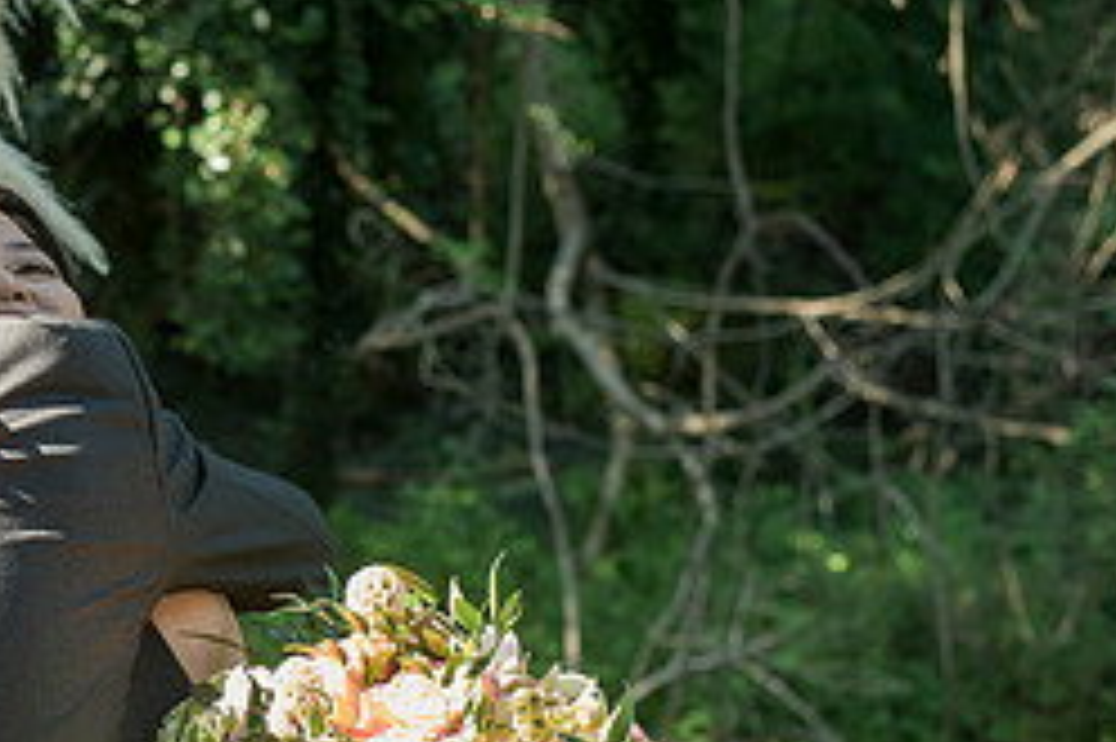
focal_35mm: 117
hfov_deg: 16.9
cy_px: 290
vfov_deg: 11.7
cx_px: -112
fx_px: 3624
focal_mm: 50
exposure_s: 1/320
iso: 1000
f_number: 4
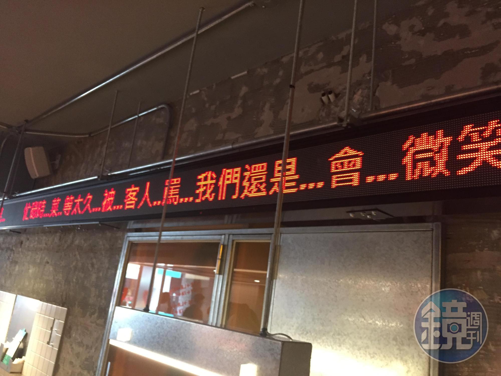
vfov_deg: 48.2
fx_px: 420
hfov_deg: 61.7
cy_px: 188
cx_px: 250
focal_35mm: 29
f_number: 2.2
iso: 250
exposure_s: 1/17
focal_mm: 4.15
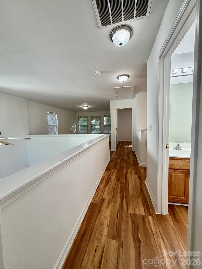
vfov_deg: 102.1
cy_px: 134
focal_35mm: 14
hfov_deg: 85.7
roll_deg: +1.4
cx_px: 101
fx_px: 109
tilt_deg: -4.0
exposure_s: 1/120
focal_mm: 2.22
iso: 200
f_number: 2.2
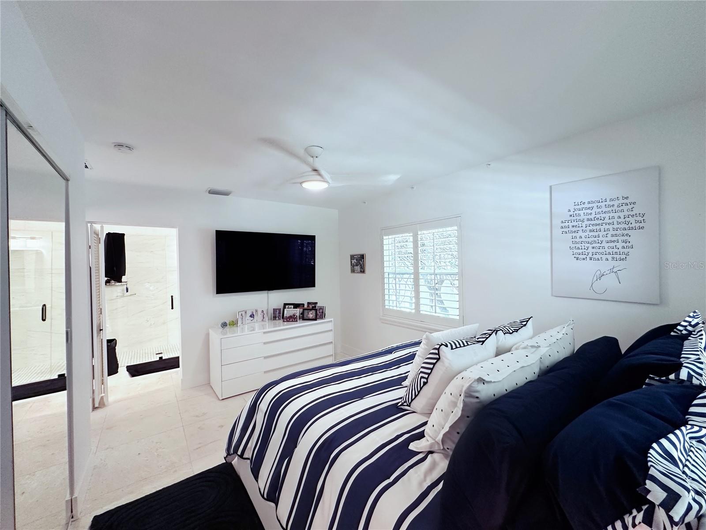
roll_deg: +1.0
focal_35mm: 14
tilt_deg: +0.3
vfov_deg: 85.7
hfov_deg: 102.1
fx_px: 286
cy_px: 265
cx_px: 353
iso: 200
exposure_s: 1/60
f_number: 2.2
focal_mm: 2.22
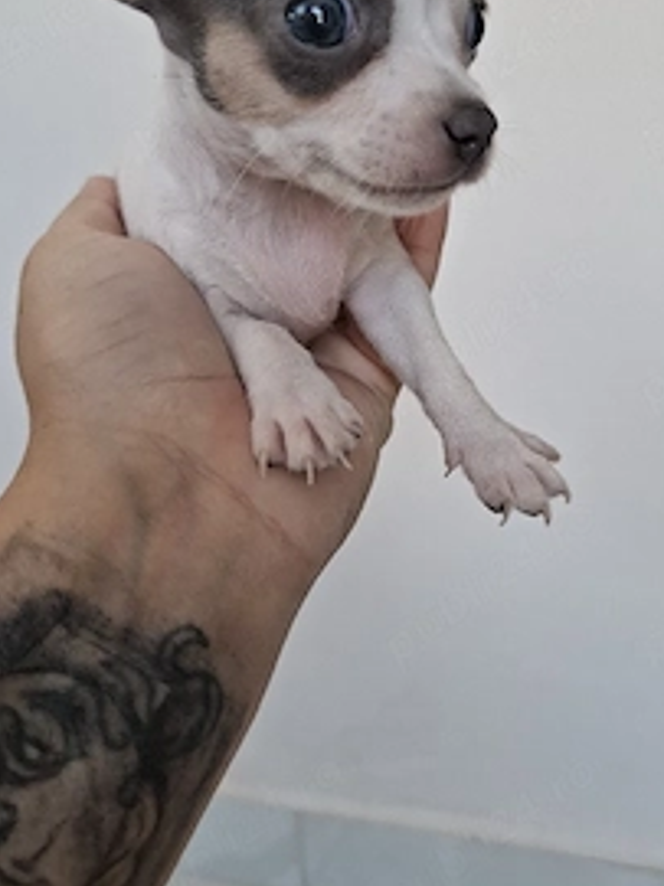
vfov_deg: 53.7
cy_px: 366
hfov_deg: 41.7
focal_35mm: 34
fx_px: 870
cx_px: 301
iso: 80
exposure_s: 1/120
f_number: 1.8
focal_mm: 5.54
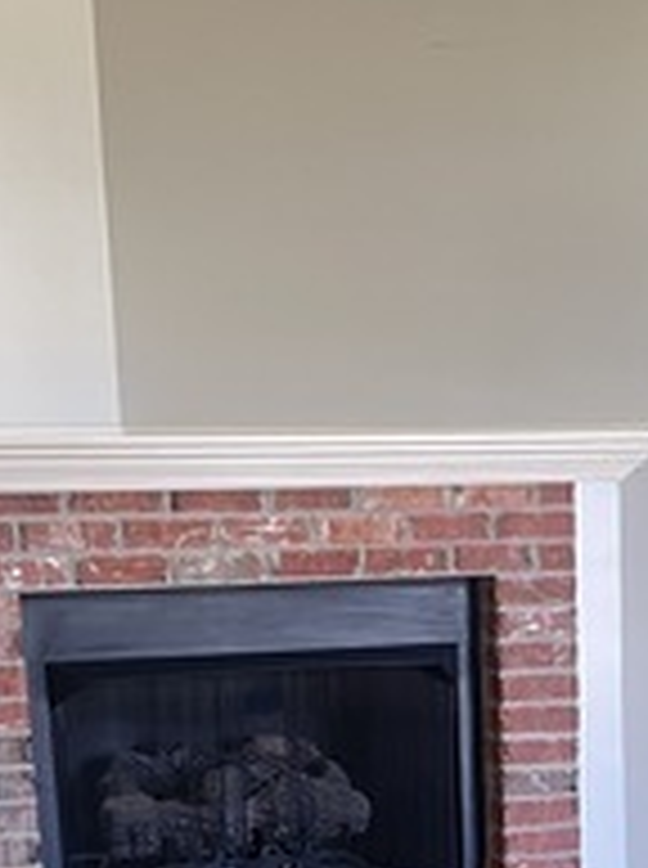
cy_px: 1163
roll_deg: +1.0
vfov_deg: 19.8
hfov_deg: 16.1
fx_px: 2254
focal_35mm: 90
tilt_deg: -17.8
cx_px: 608
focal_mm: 4.2
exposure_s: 1/60
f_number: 1.6
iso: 250
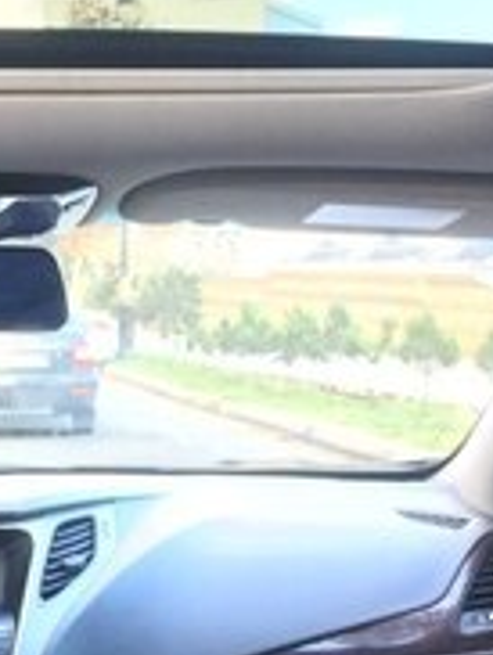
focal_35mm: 79
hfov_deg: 18.1
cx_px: -22
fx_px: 1497
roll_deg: +2.9
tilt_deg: -3.8
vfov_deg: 24.7
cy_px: 367
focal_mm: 4.15
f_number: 2.2
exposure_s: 1/33
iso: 100
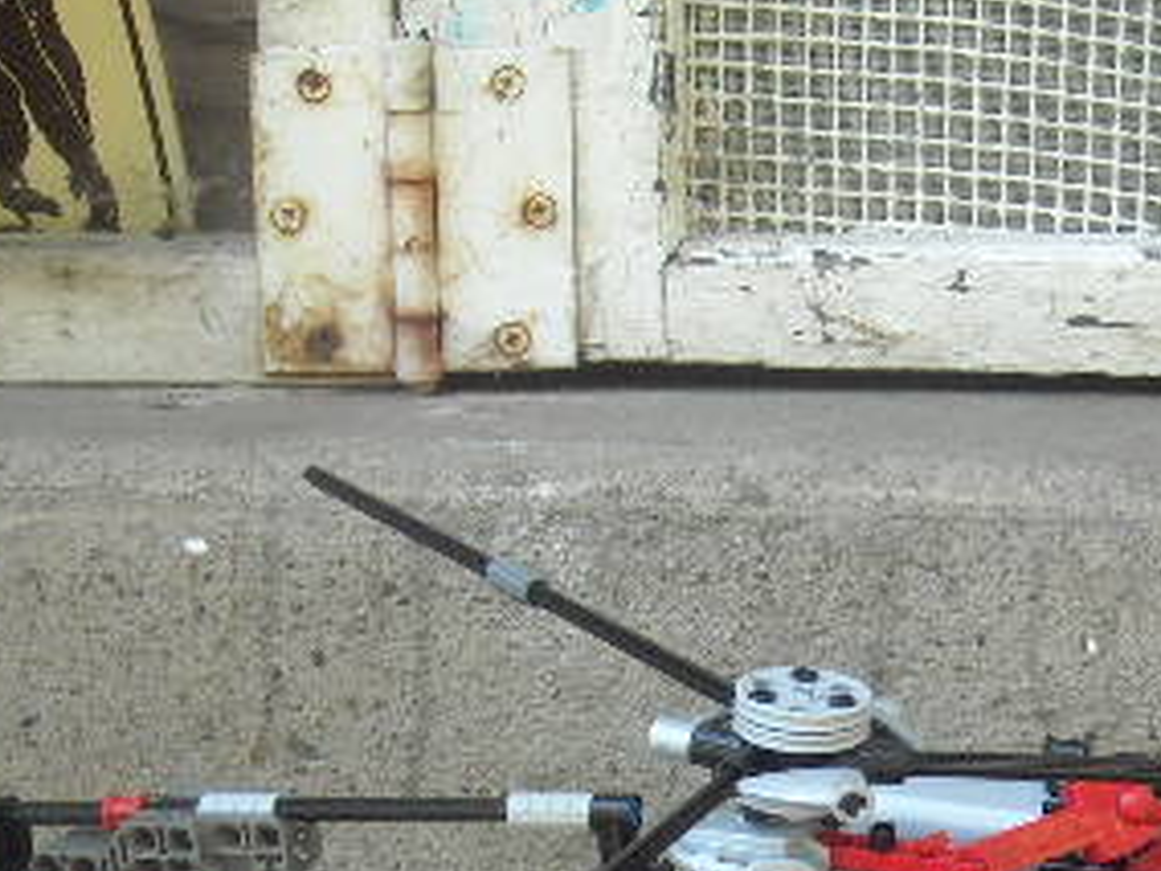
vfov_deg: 18.2
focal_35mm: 79
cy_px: 863
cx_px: 854
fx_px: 2650
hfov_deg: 24.5
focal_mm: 5.7
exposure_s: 1/250
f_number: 2.8
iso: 282
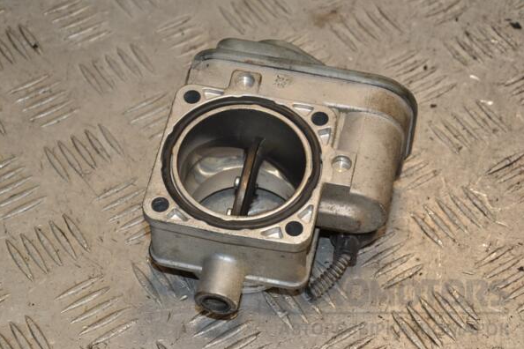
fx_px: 1543
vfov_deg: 12.9
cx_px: 262
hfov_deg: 19.3
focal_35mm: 106
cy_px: 175
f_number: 9
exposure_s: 1/200
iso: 800
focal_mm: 70
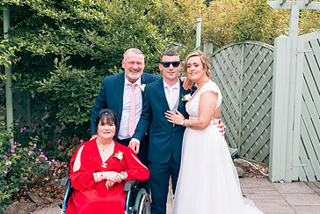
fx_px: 453
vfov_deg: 26.5
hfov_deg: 38.8
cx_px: 148
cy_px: 122
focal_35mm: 51
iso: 160
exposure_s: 1/160
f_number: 6.3
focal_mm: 32
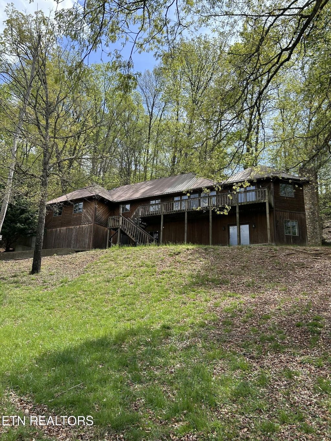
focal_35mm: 26
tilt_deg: +16.1
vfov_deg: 67.3
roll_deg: -2.2
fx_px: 331
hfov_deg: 53.1
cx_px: 166
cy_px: 220
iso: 50
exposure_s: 1/2008
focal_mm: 5.7
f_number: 1.5
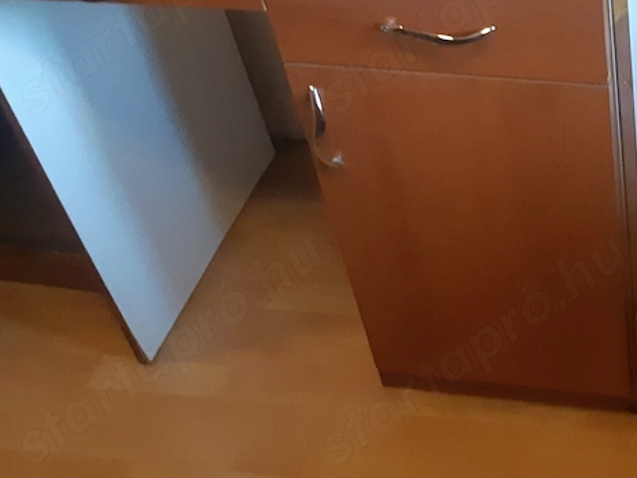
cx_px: 653
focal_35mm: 56
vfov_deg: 25.1
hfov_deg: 31.5
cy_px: 23
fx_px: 1031
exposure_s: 1/25
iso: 400
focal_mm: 3.93
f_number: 1.7
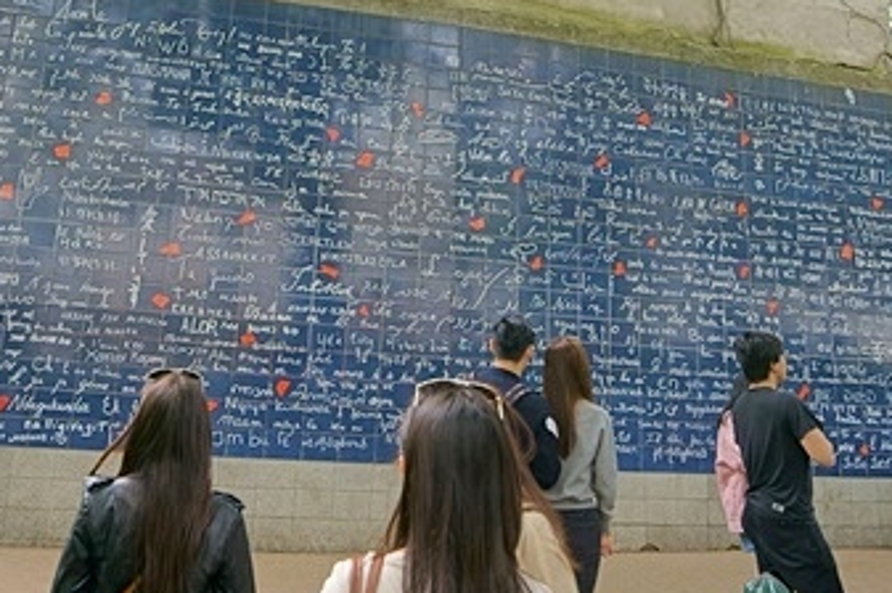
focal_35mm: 38
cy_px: 46
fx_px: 941
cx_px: 368
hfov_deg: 50.5
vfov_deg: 33.0
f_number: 5.6
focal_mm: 16
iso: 80
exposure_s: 1/50
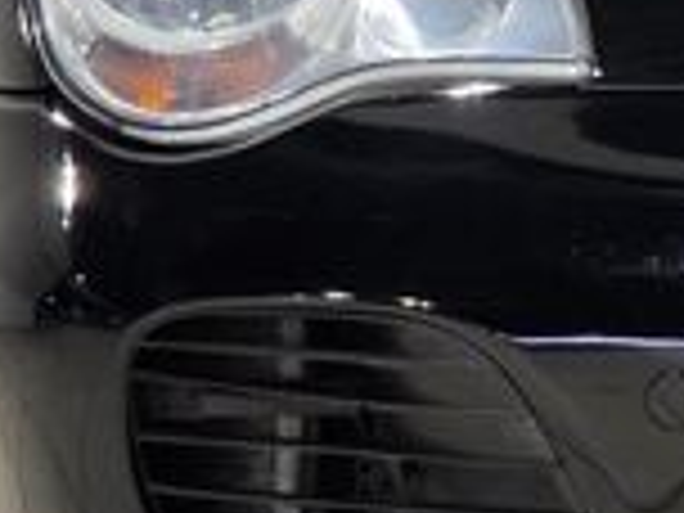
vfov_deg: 3.1
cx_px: 1184
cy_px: 76
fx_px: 9583
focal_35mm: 485
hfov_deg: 4.1
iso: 400
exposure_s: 1/120
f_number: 3.4
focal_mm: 18.6
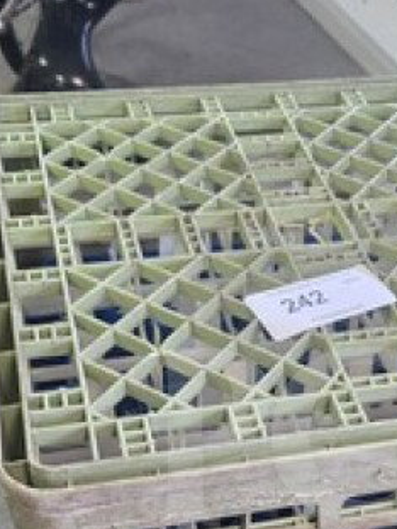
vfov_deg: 30.7
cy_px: 482
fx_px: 917
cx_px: 312
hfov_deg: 24.1
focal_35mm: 60
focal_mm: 6.3
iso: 800
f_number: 1.7
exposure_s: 1/120
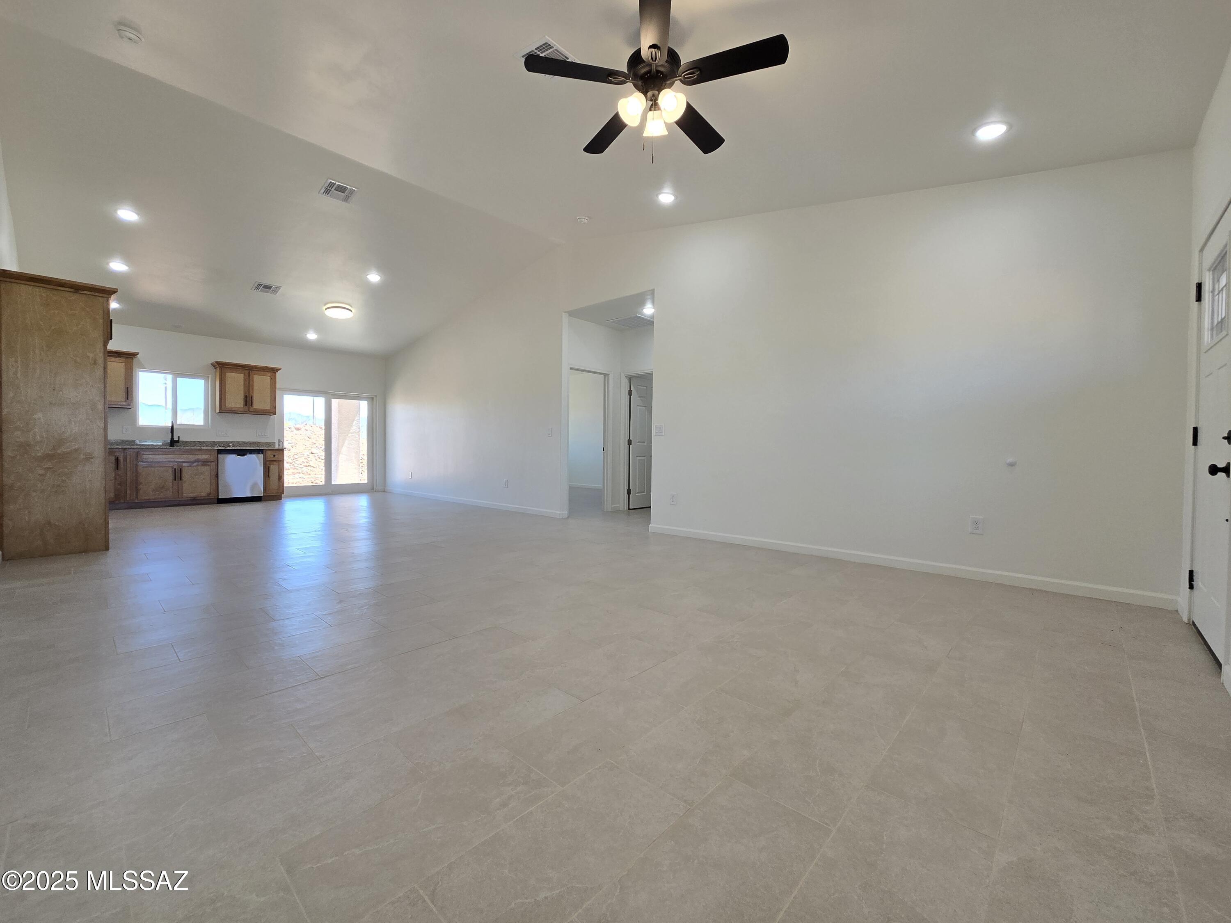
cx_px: 616
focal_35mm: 13
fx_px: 462
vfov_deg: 89.9
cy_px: 462
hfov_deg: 106.2
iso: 80
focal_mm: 2.2
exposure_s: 1/120
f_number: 2.2
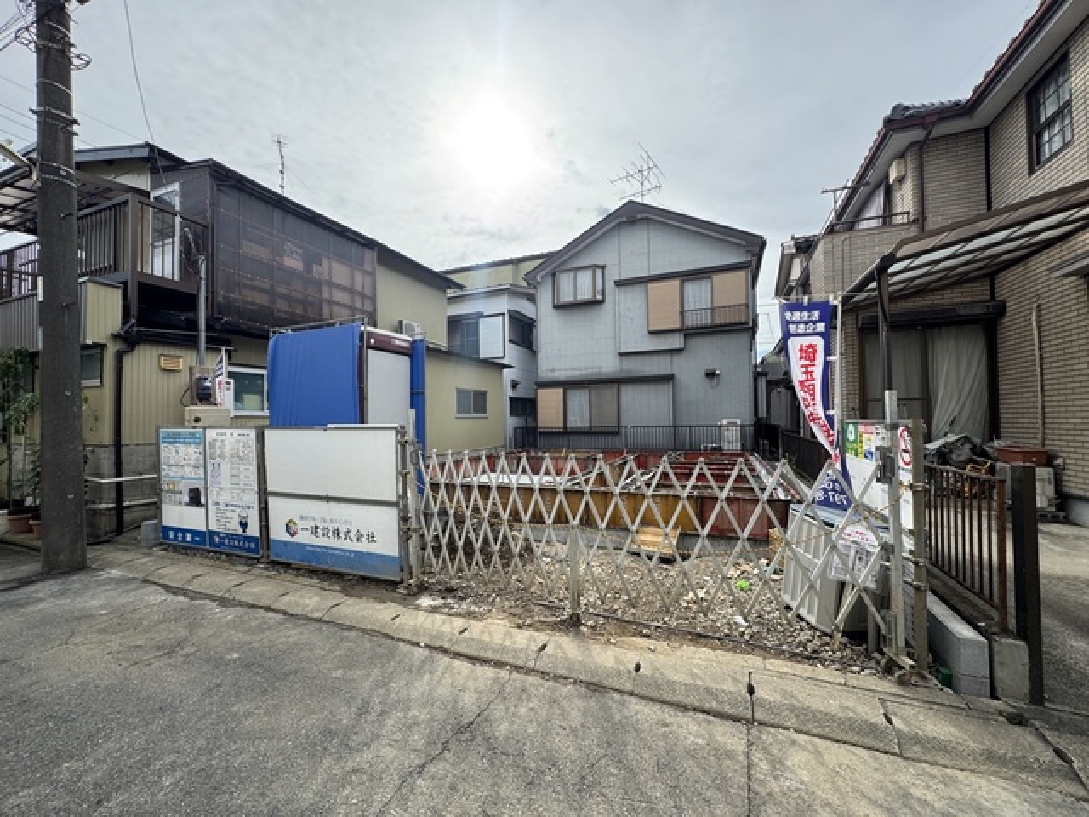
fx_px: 440
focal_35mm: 14
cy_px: 408
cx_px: 544
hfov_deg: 102.1
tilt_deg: +1.5
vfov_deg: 85.7
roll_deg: +0.7
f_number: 2.2
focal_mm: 2.22
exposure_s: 1/700
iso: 40
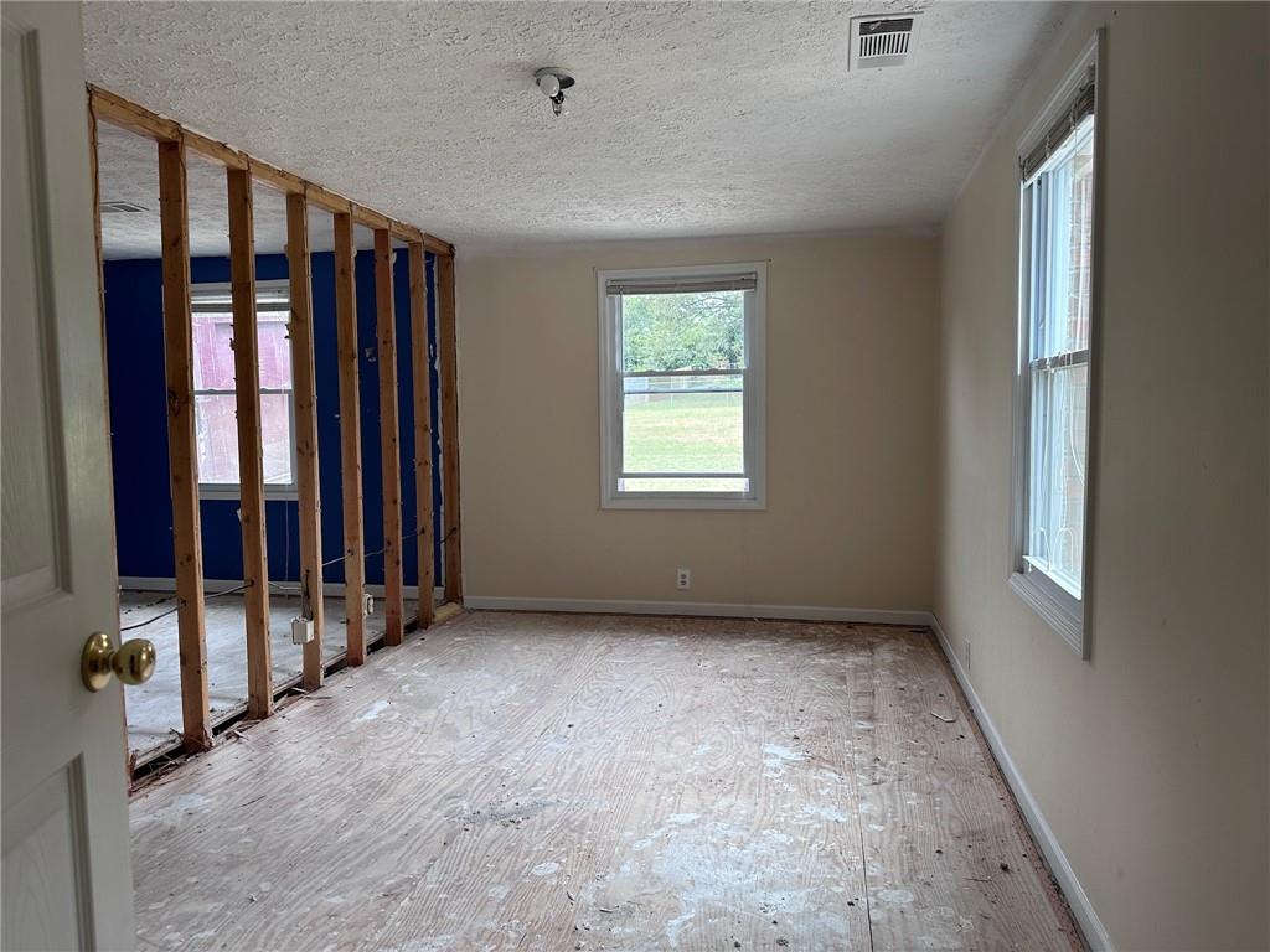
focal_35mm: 24
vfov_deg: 56.8
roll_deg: +0.9
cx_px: 635
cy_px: 476
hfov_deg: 71.6
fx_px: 881
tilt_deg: -3.6
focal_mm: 6.86
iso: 125
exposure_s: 1/121
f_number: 1.78
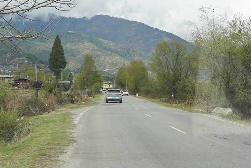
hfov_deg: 29.3
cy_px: 42
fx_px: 474
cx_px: 74
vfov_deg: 19.9
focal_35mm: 68
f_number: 13
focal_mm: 24
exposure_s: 1/100
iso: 100
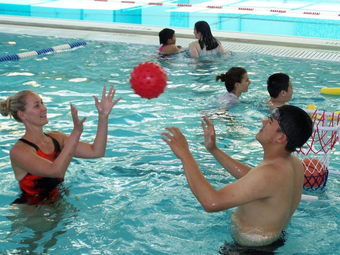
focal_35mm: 75
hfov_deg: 26.0
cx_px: 170
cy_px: 128
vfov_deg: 19.6
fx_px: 737
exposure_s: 1/200
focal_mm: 12.4
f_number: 3.2
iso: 160
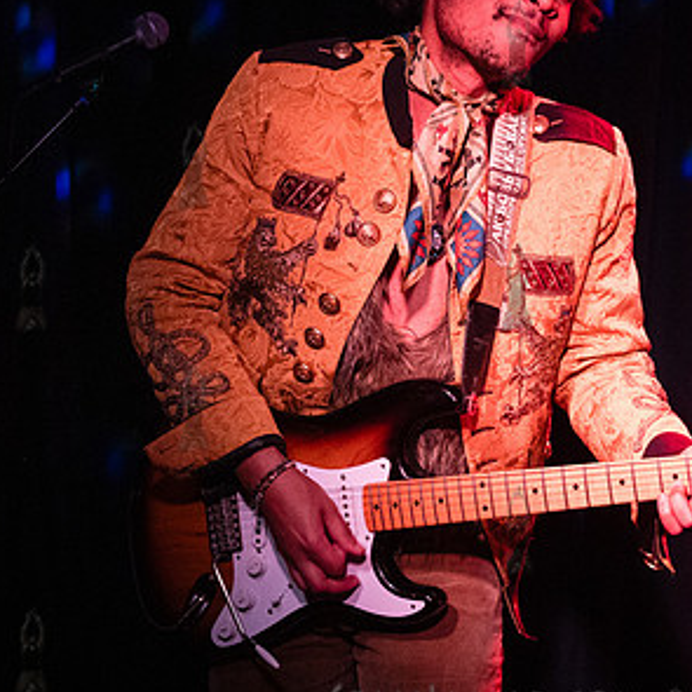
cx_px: 467
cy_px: 286
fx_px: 1945
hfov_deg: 20.1
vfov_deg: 20.2
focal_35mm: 86
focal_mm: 48
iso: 12800
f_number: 3.5
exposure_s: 1/320
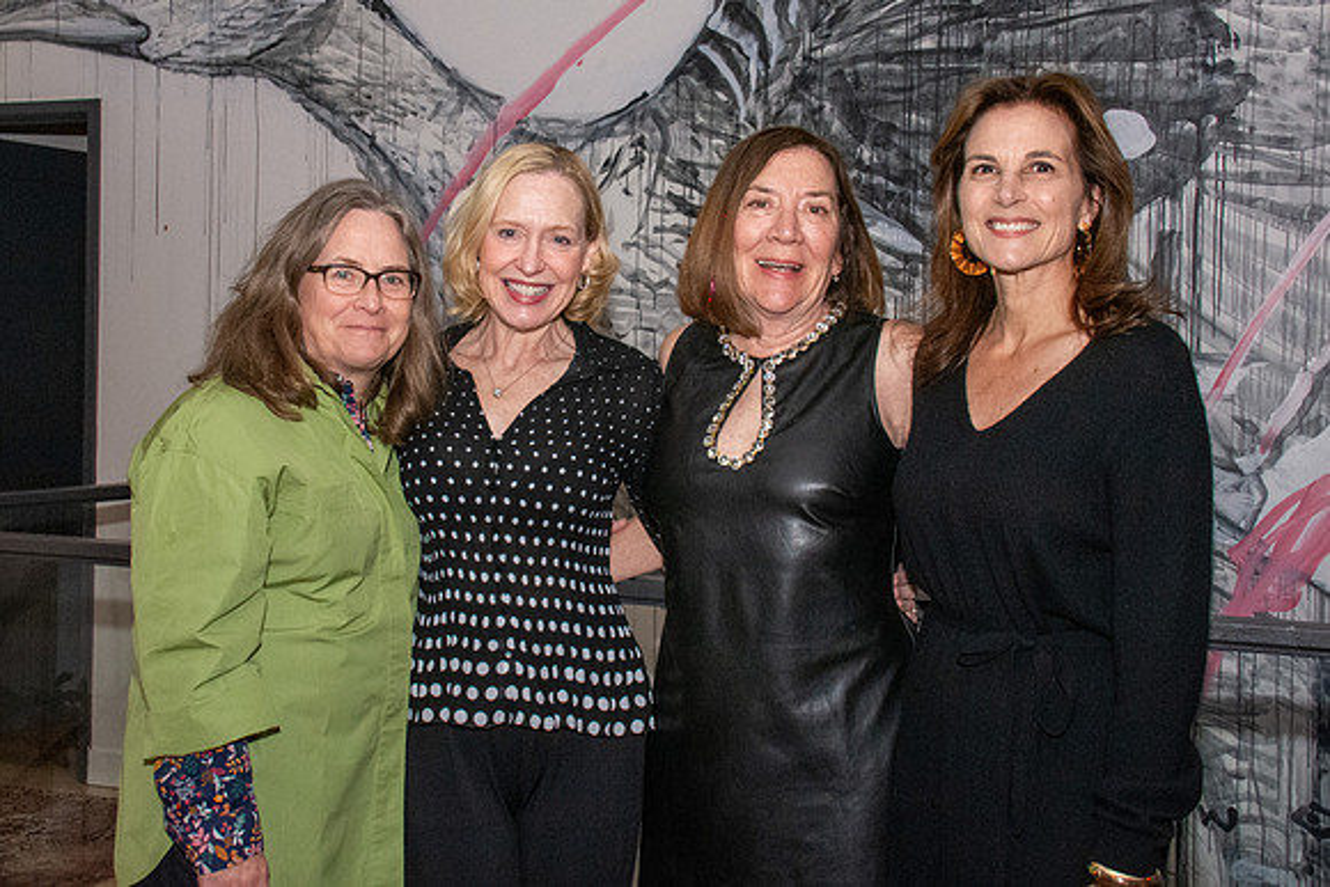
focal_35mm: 49
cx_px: 572
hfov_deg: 40.2
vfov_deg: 27.5
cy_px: 406
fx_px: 1812
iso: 5000
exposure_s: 1/125
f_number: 13
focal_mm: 28
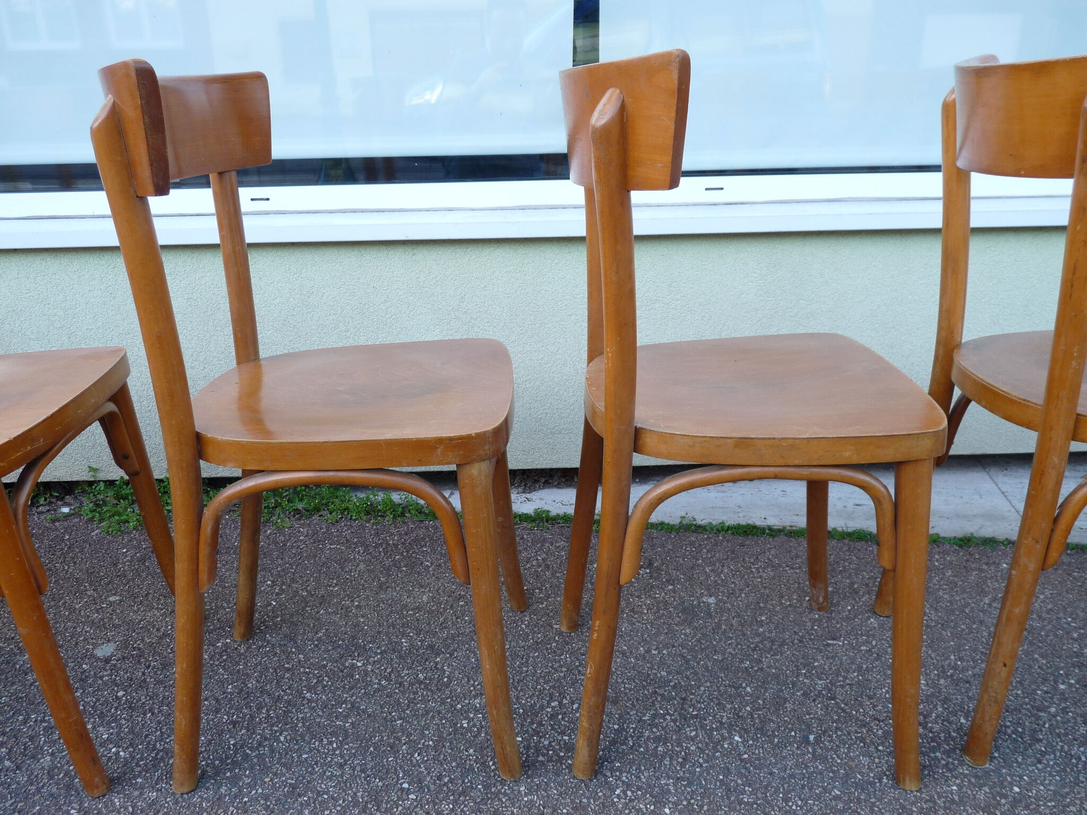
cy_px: 408
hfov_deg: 65.3
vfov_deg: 51.4
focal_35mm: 27
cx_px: 544
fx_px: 848
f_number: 2.8
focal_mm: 4.8
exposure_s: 1/100
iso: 100
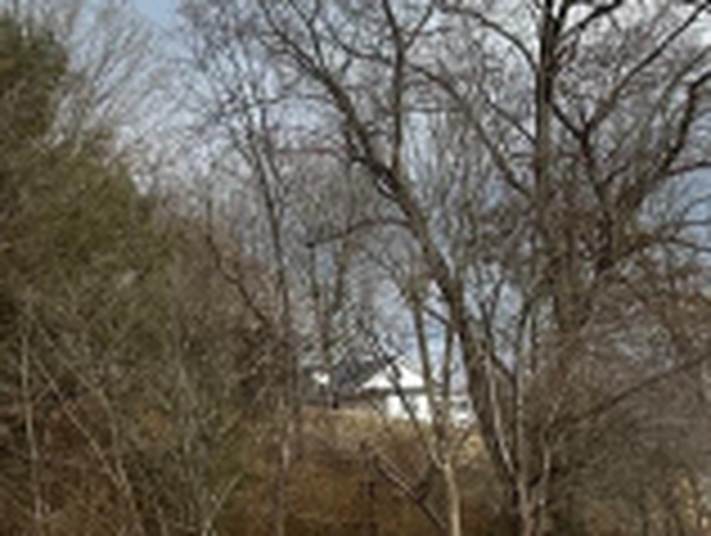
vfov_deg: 14.6
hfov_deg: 15.3
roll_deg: +3.1
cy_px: 144
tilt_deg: +10.1
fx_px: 2078
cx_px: -745
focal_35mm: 101
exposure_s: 1/6211
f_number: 1.78
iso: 80
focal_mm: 6.86
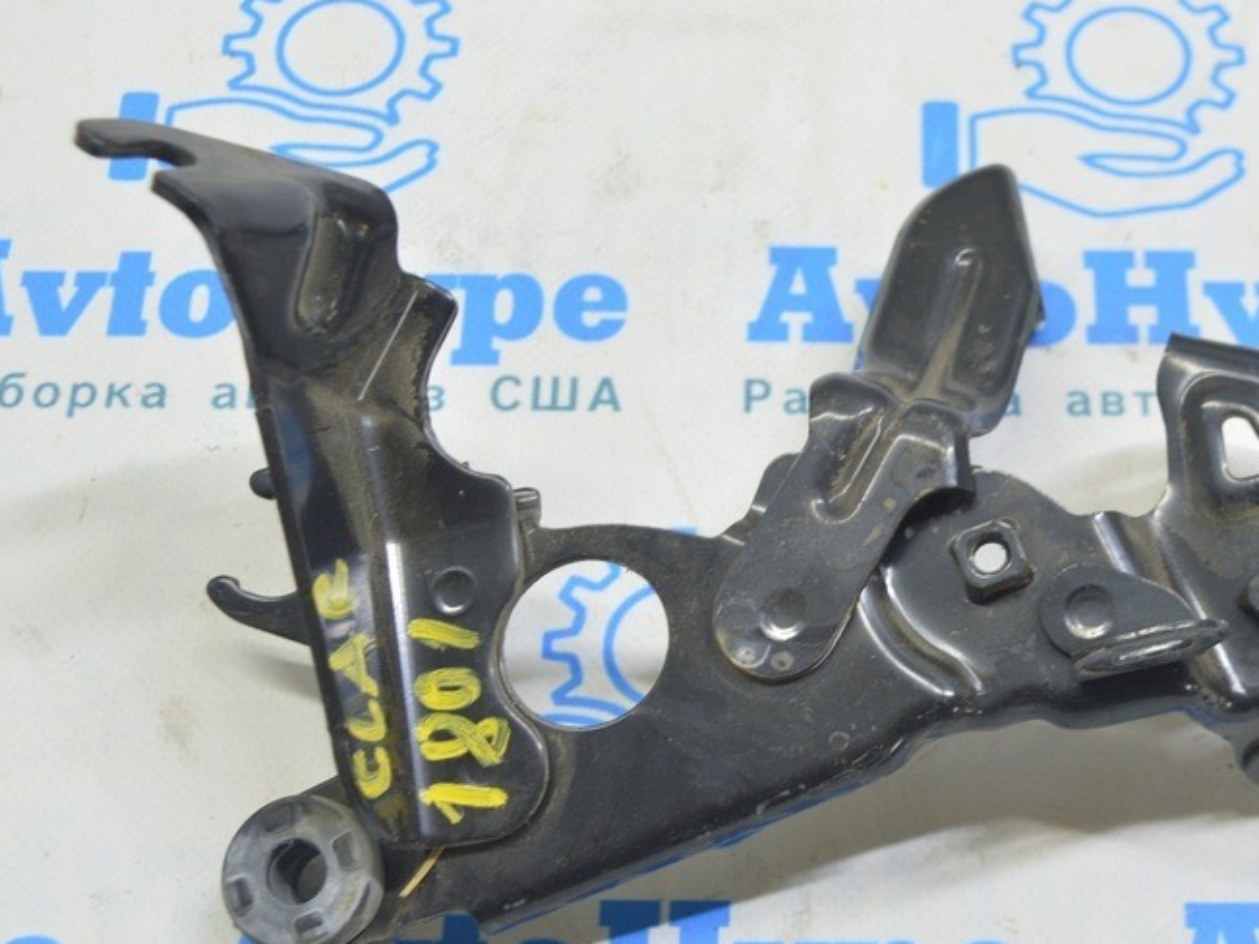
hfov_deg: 28.3
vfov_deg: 21.5
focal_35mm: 68
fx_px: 2473
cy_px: 605
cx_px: 886
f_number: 5.6
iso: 400
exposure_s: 1/15
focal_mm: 30
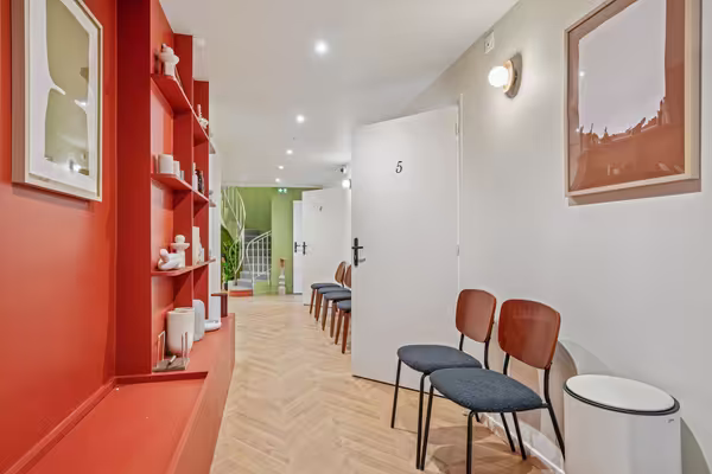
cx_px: 356
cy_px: 237
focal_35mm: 20
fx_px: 396
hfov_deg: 84.0
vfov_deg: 61.9
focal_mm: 20
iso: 250
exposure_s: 1/1.67
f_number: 11
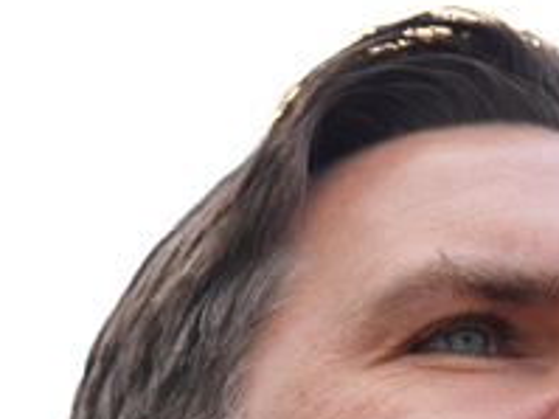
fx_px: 11168
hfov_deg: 2.9
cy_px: 853
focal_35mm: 692
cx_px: 407
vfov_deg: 2.1
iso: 160
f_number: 2.8
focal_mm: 140
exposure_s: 1/800
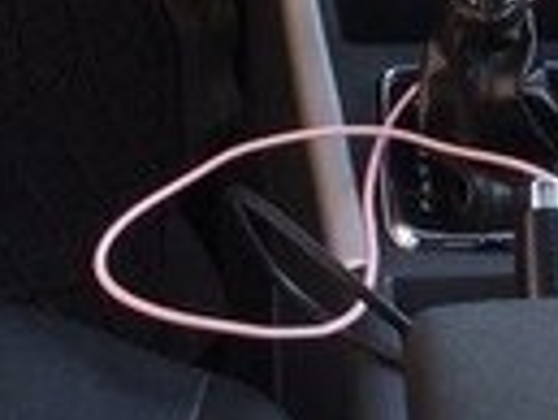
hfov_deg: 13.3
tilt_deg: -19.1
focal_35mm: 148
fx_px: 2388
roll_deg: -1.9
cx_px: 454
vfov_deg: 9.3
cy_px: -465
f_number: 2.2
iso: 32
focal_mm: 4.15
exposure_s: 1/116
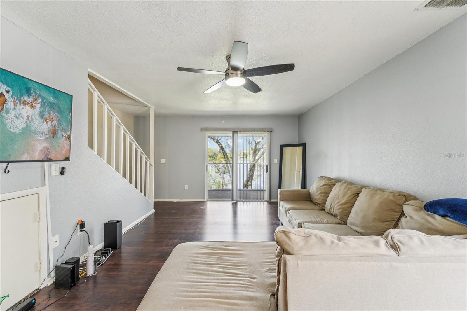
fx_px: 182
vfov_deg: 81.2
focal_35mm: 14
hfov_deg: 104.3
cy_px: 156
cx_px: 234
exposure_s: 1/6
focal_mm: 14
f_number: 8
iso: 200
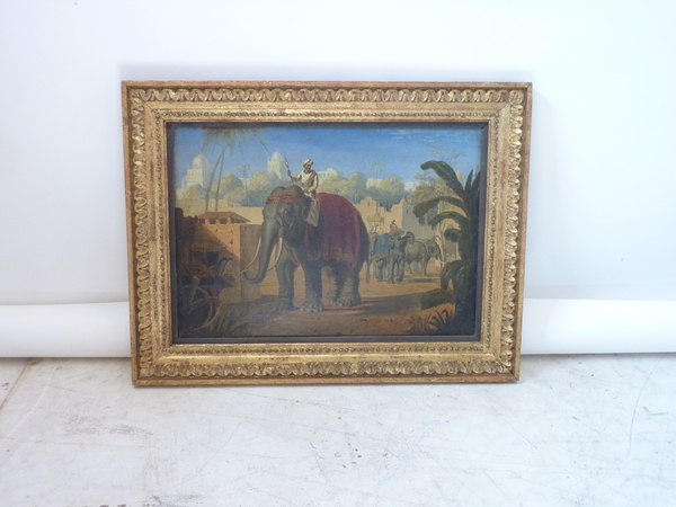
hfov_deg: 50.1
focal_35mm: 37
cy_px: 254
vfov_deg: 38.7
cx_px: 338
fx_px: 723
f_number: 3.6
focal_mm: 6.1
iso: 400
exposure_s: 1/25
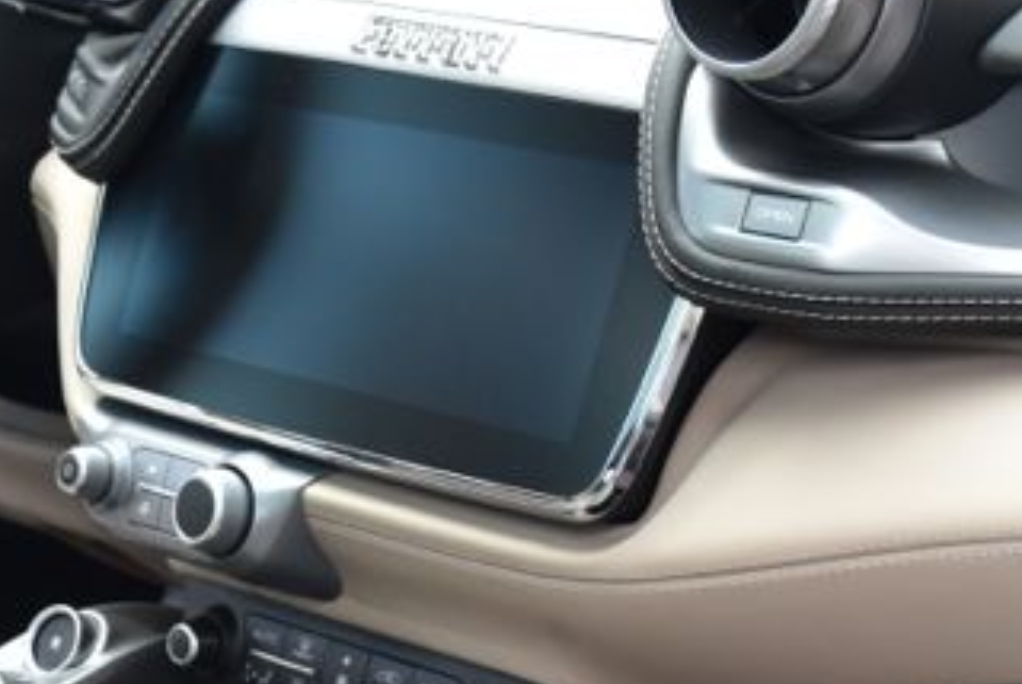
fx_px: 3978
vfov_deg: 9.7
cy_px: 860
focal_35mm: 140
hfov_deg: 14.6
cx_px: 323
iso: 1000
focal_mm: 35
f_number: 5.6
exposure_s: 1/125
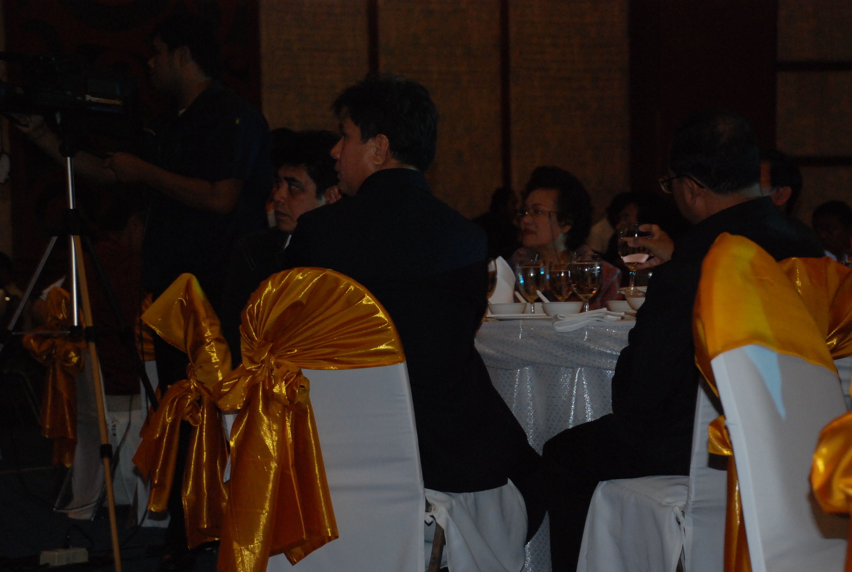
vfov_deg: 14.8
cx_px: 426
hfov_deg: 21.9
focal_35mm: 93
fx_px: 2206
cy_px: 286
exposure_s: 1/60
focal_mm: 62
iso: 1000
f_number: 5.3
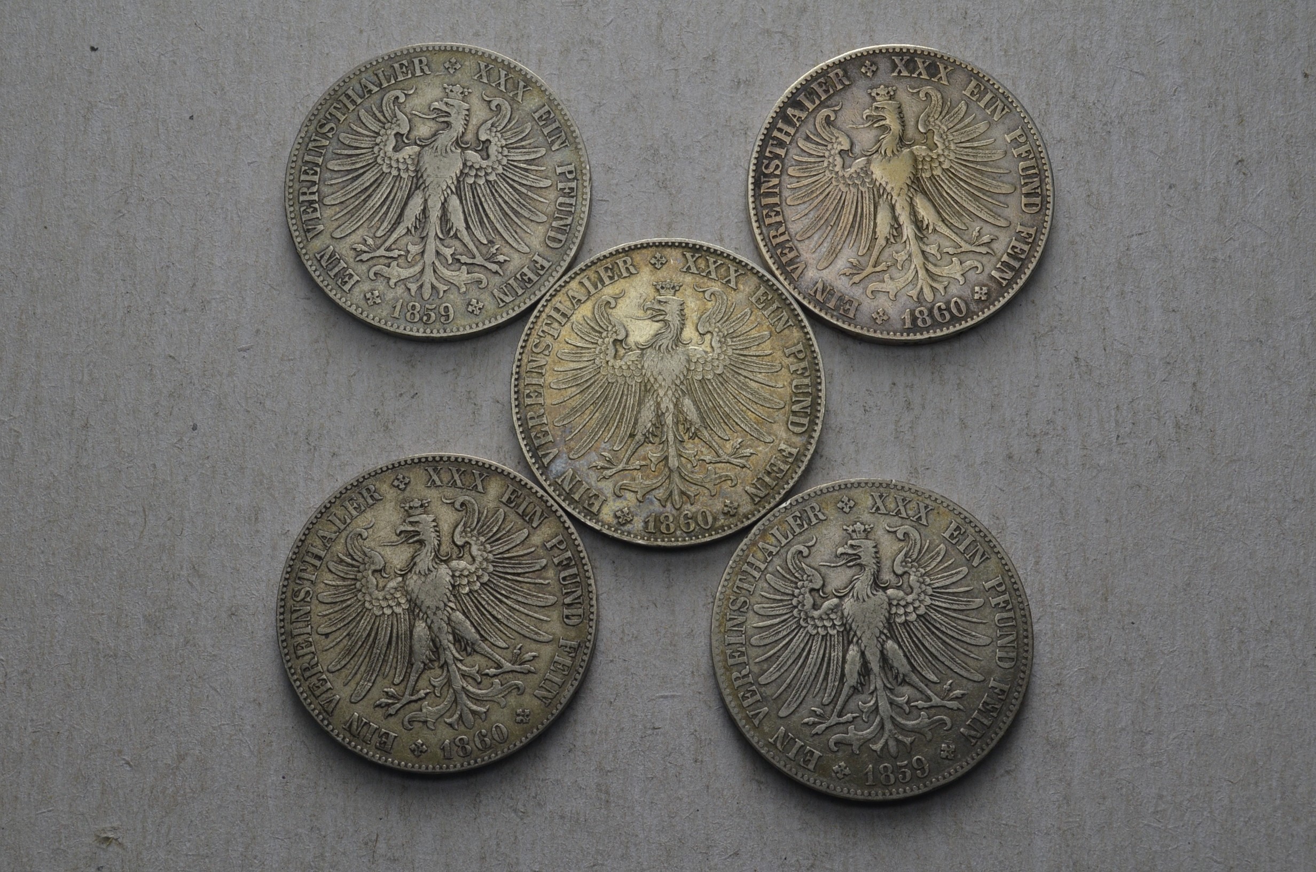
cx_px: 658
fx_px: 1860
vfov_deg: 26.4
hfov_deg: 39.0
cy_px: 436
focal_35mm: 51
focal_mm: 34
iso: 400
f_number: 14
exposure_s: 1/250
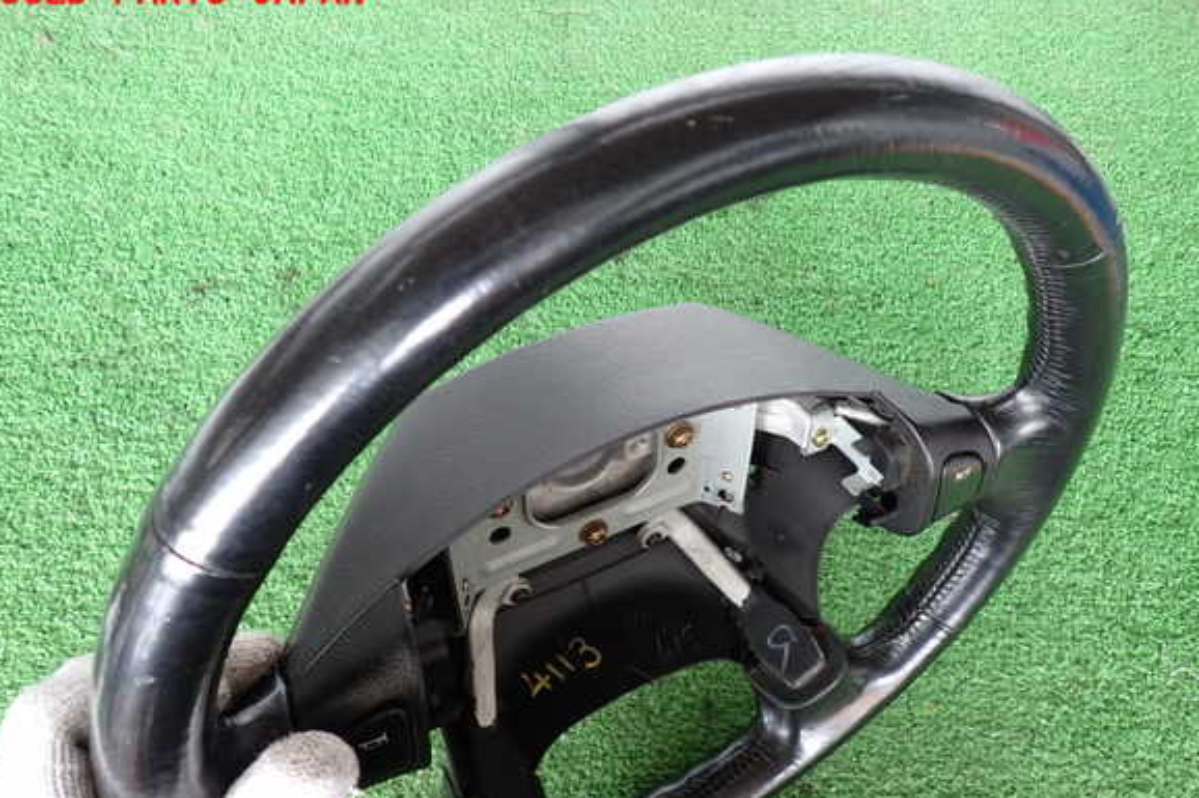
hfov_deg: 67.4
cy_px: 431
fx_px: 899
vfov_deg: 47.9
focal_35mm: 27
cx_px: 610
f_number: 2
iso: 200
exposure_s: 1/50
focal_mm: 4.5
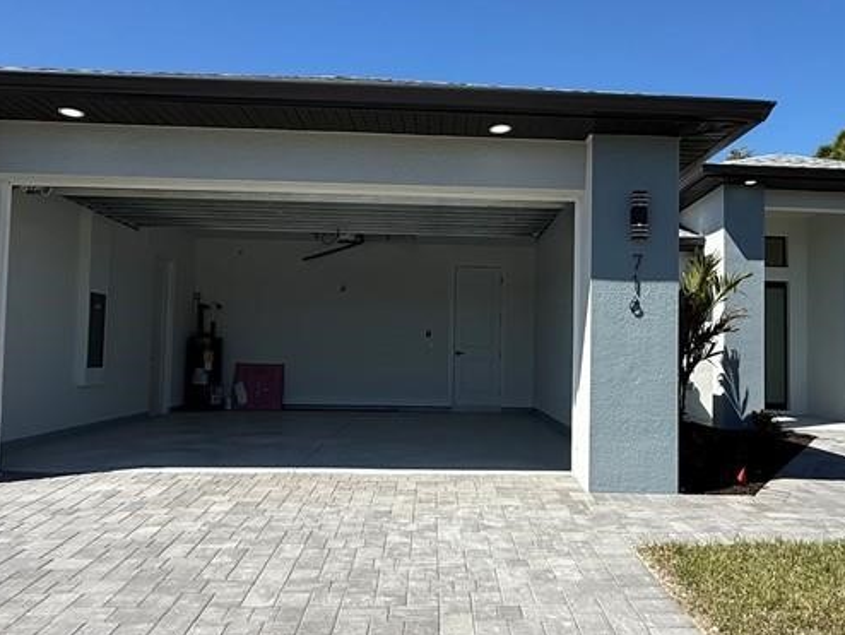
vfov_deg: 48.3
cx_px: 474
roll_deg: -1.3
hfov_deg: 61.4
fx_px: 708
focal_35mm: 29
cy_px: 327
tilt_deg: +2.9
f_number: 2.2
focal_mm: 2.22
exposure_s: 1/1698
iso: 50
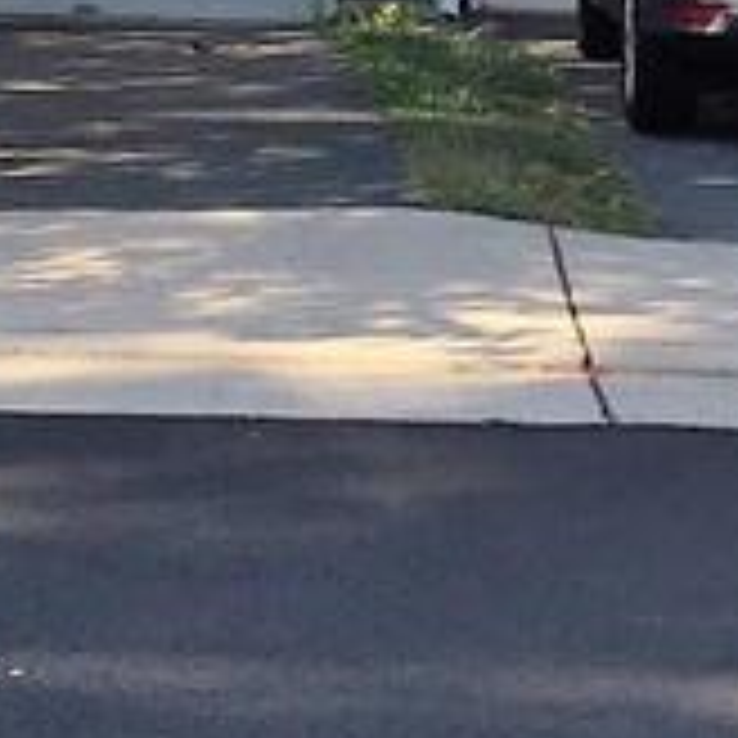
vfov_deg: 13.4
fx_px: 2894
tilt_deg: +4.6
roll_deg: -0.9
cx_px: -130
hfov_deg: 14.1
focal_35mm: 120
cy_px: -464
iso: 32
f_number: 2.2
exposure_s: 1/775
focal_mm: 4.15
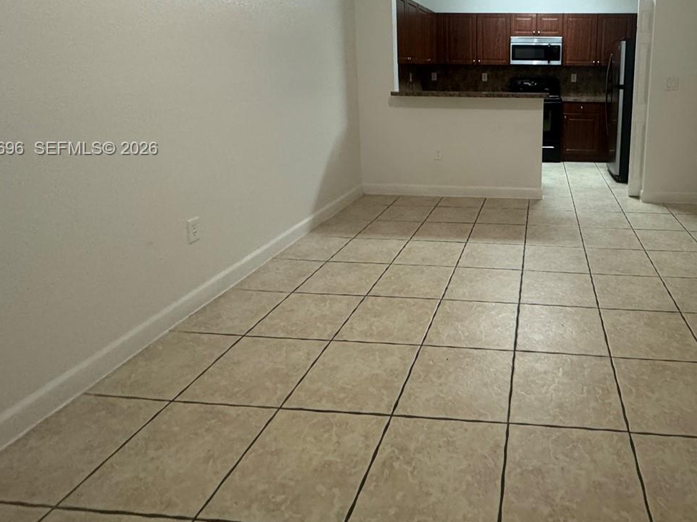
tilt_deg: -8.4
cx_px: 507
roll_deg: -1.2
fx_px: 463
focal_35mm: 23
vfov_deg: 56.7
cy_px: 149
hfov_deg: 69.9
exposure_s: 1/60
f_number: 2.2
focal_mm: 2.22
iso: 500
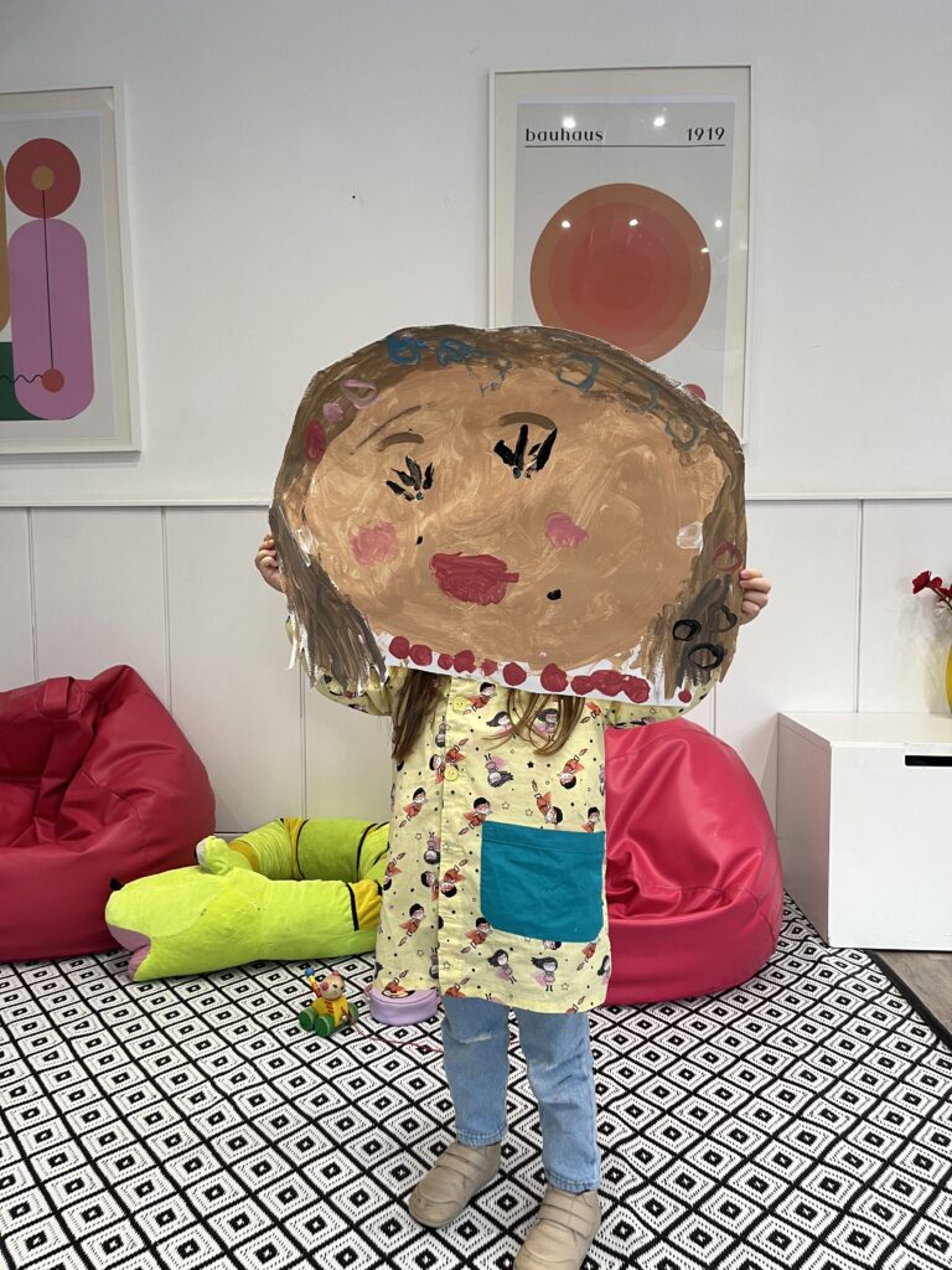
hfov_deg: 53.1
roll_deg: +0.6
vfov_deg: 67.3
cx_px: 476
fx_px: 953
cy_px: 635
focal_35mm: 26
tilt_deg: -4.9
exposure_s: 1/50
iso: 64
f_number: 1.6
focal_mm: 5.1
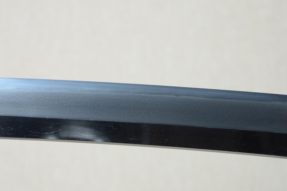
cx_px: 144
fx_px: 1016
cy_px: 96
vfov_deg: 10.7
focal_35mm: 128
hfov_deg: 16.1
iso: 400
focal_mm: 85
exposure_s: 1/2
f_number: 11
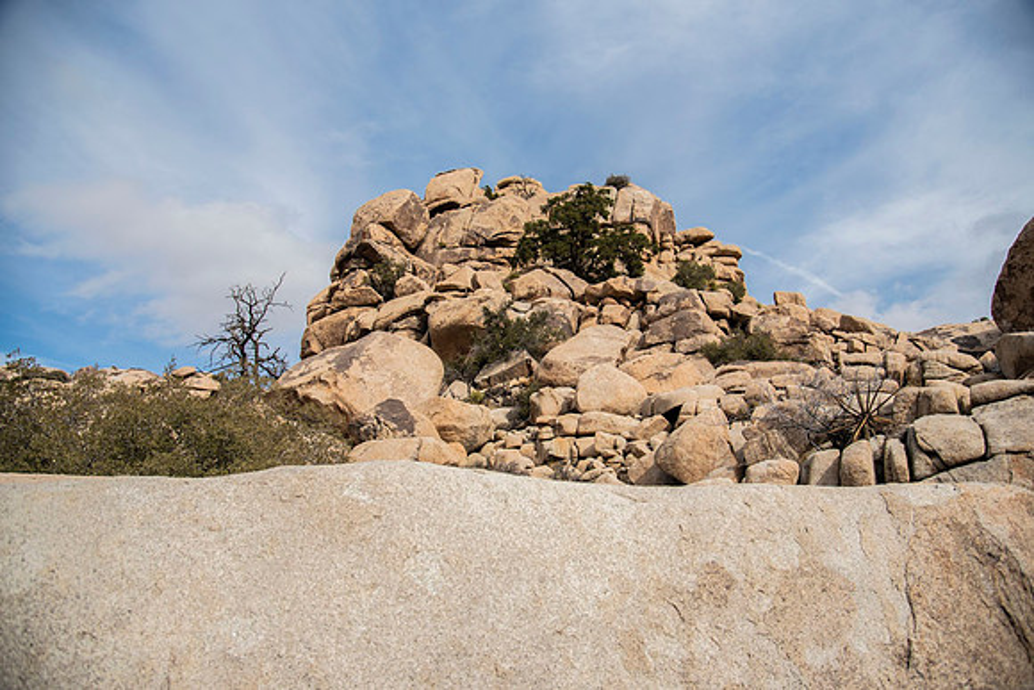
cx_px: 517
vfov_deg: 53.2
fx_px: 689
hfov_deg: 73.7
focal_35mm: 24
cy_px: 345
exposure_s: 1/1250
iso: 100
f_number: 4
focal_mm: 24
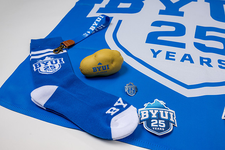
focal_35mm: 32
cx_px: 112
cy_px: 75
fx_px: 197
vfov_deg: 41.7
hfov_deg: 59.5
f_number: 8
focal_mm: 31.5
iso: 100
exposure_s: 1/160
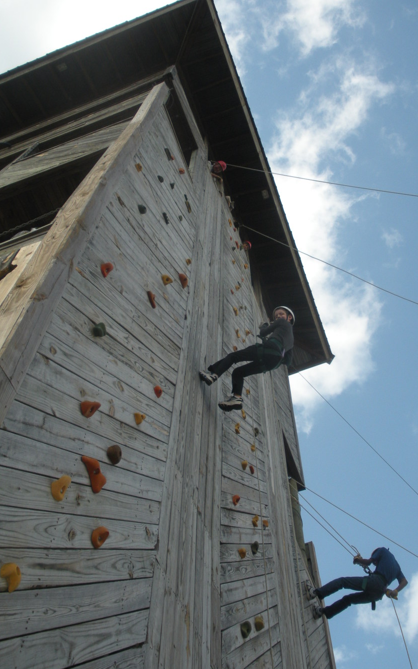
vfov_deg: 50.4
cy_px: 341
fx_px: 711
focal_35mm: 39
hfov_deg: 32.7
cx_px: 250
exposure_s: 1/525
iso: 88
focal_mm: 6.3
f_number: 3.5
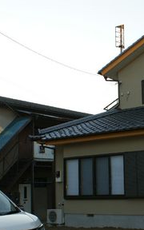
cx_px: 155
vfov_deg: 38.1
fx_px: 333
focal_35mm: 53
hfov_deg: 23.1
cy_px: 131
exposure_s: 1/80
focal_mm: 20
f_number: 6.3
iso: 160
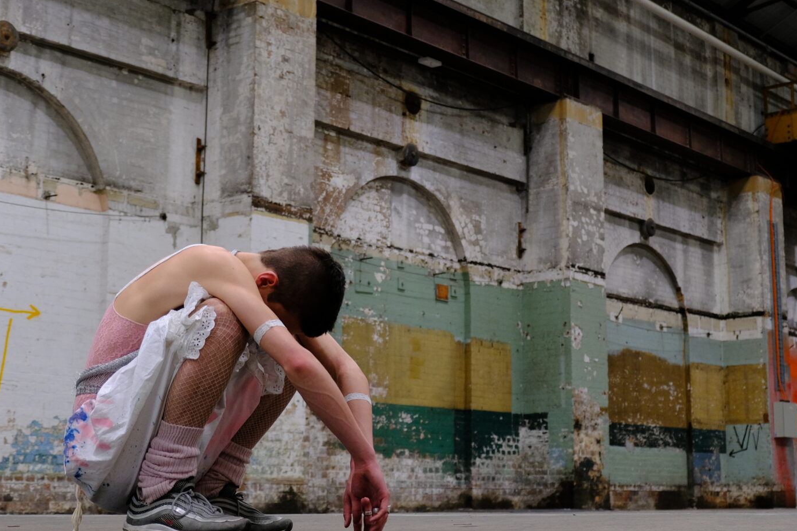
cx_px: 474
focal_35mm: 61
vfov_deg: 22.3
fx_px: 1350
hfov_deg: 32.8
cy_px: 244
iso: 800
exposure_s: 1/100
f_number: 3.2
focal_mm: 27.7
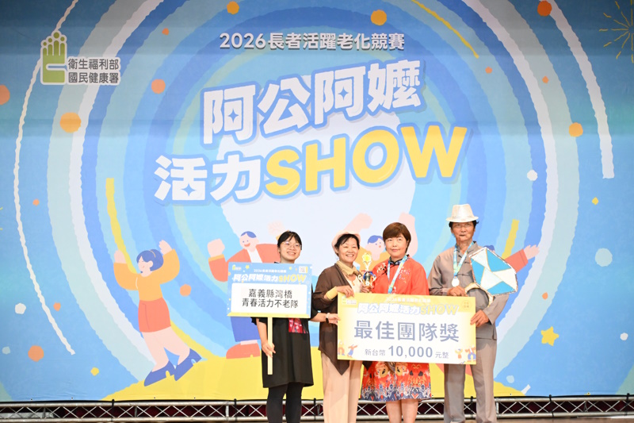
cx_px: 317
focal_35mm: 118
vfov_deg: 11.6
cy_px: 212
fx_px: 2086
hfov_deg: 17.3
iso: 3200
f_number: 5.3
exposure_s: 1/250
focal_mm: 79
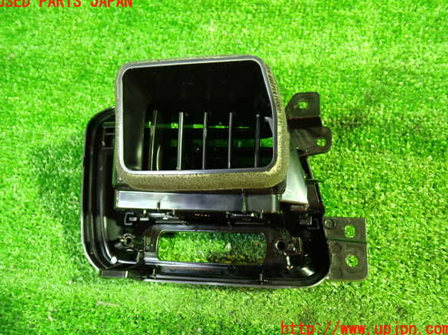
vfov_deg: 45.4
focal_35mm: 31
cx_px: 224
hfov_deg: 58.4
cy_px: 166
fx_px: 401
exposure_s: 1/15
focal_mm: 5.4
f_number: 2.3
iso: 800
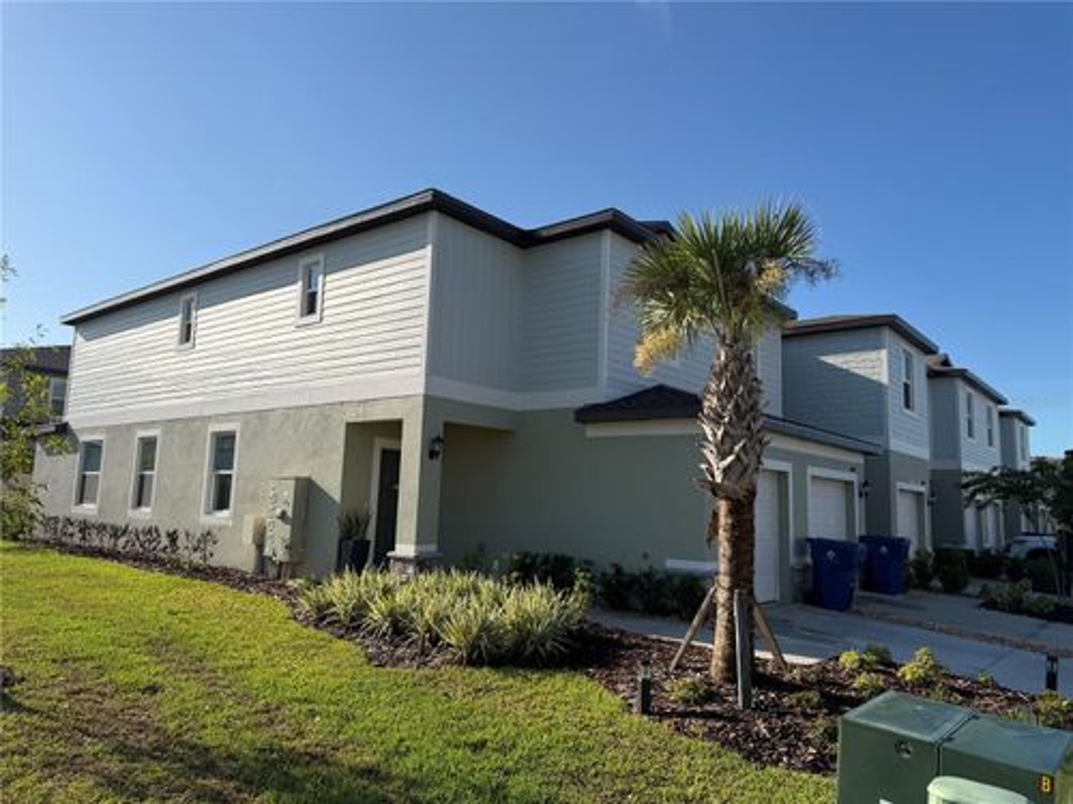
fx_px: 744
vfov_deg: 56.8
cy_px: 402
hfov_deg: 71.6
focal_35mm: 24
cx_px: 536
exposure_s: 1/4673
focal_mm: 6.76
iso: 80
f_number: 1.78
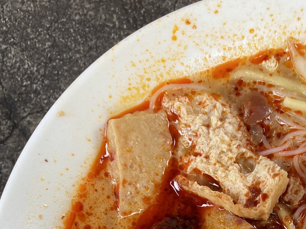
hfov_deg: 30.3
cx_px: 255
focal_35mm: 62
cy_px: 307
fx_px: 548
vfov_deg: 21.2
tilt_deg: -85.6
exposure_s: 1/134
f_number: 1.8
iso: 32
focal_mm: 4.25
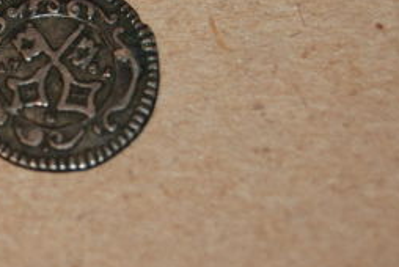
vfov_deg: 7.1
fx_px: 2166
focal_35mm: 195
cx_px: 47
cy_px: 72
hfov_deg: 10.5
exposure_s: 1/60
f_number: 5.6
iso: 200
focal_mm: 55
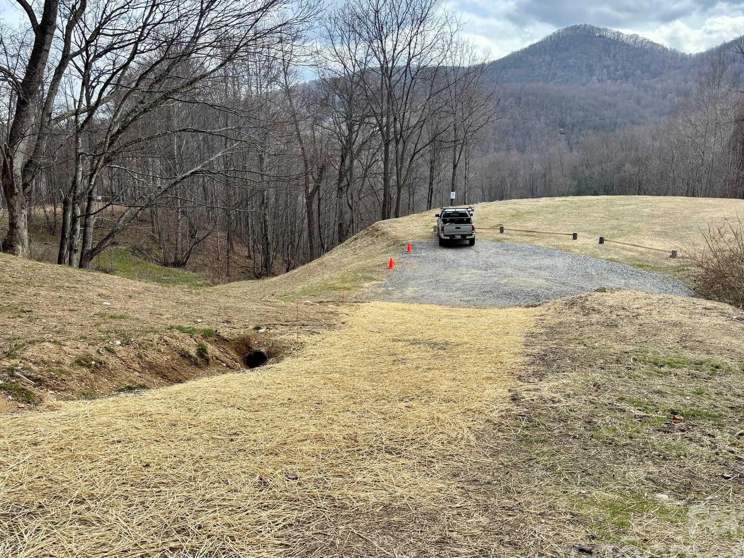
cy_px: 265
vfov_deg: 46.8
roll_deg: -1.1
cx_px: 393
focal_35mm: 30
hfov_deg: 59.9
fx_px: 645
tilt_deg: -11.5
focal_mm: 5.96
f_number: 1.6
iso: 50
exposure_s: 1/1399
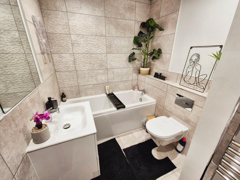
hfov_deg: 106.2
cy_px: 90
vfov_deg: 89.9
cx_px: 120
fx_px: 90
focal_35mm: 13
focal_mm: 2.2
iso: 200
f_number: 2.2
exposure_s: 1/50
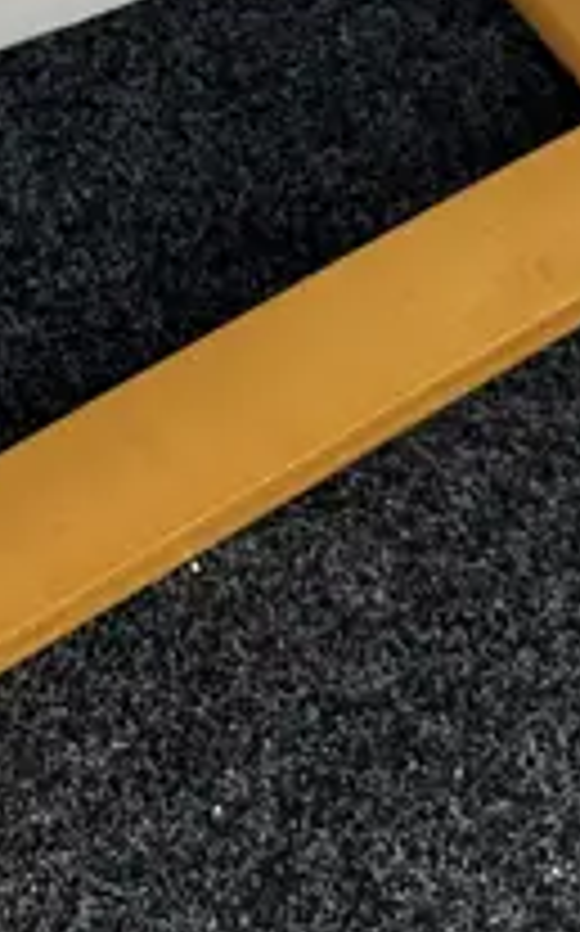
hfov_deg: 10.3
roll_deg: -2.4
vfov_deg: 14.3
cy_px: -842
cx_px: 108
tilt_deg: -39.9
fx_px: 3193
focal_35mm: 126
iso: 160
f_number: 1.78
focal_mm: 6.86
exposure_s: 1/100
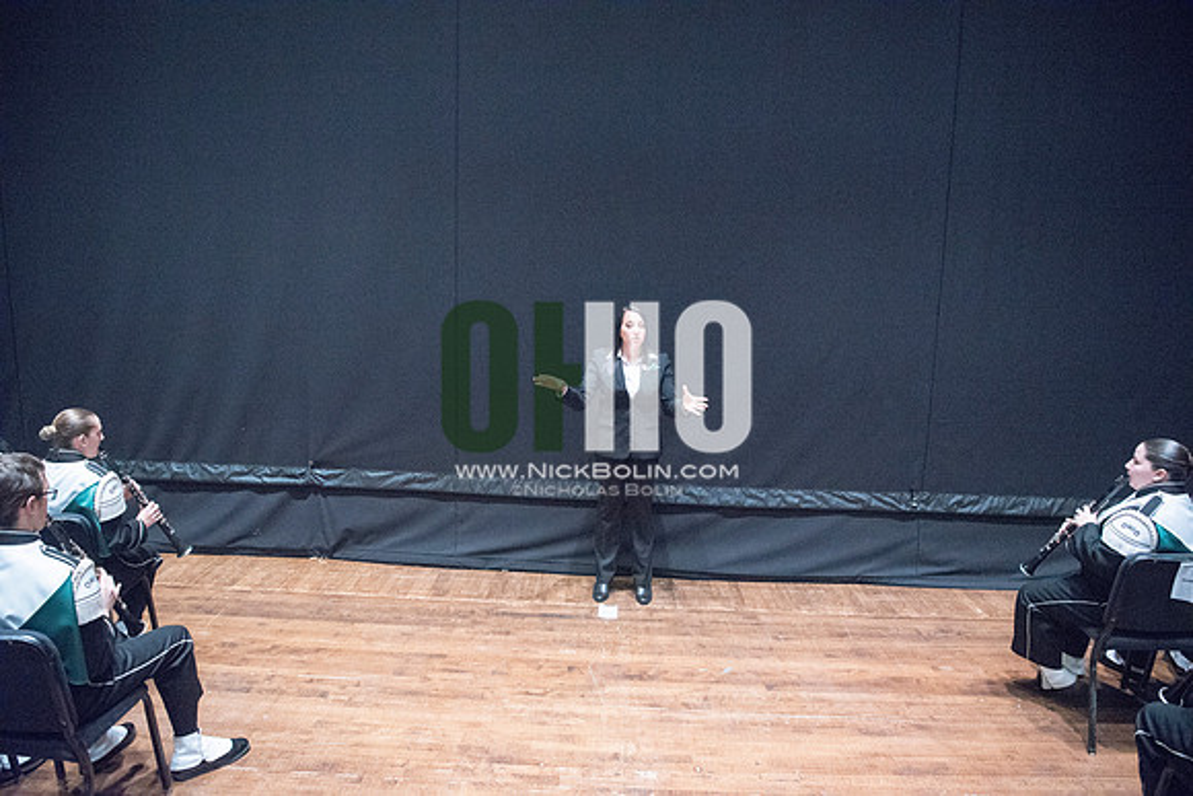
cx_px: 596
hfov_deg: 73.7
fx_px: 795
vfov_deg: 53.2
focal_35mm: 24
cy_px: 398
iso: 4000
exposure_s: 1/400
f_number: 2.8
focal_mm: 24
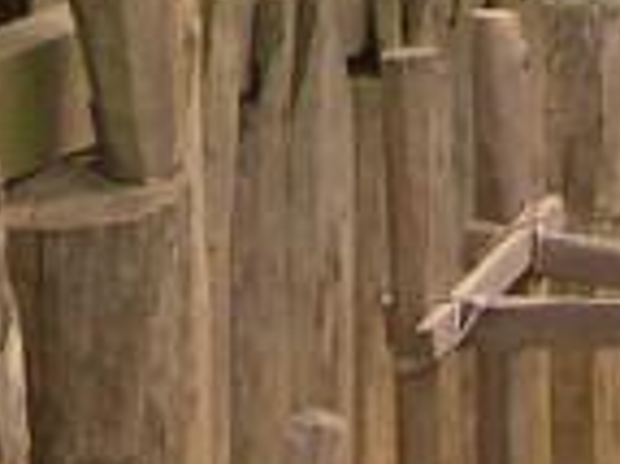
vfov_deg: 5.2
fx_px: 4868
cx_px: -312
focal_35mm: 272
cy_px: -932
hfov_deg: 7.2
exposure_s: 1/105
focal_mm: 8
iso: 100
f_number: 7.6
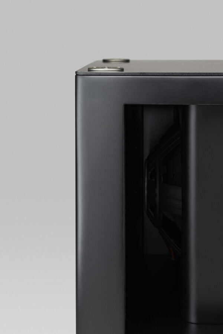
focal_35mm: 70
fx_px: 650
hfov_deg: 19.5
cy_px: 167
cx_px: 112
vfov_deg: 28.8
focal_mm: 70
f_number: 9
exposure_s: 1/60
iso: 1600
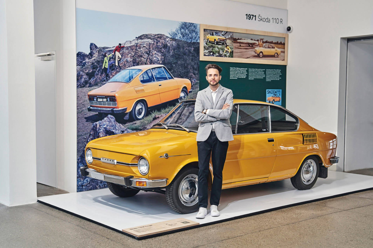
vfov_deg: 26.9
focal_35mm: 50
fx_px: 517
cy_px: 124
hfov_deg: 39.7
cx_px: 186
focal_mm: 50
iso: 200
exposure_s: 1/125
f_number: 2.2
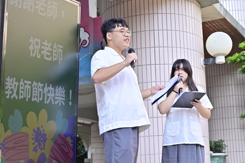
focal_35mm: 70
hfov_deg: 28.9
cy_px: 82
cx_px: 122
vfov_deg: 19.4
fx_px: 476
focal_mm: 70
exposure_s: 1/250
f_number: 7.1
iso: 400
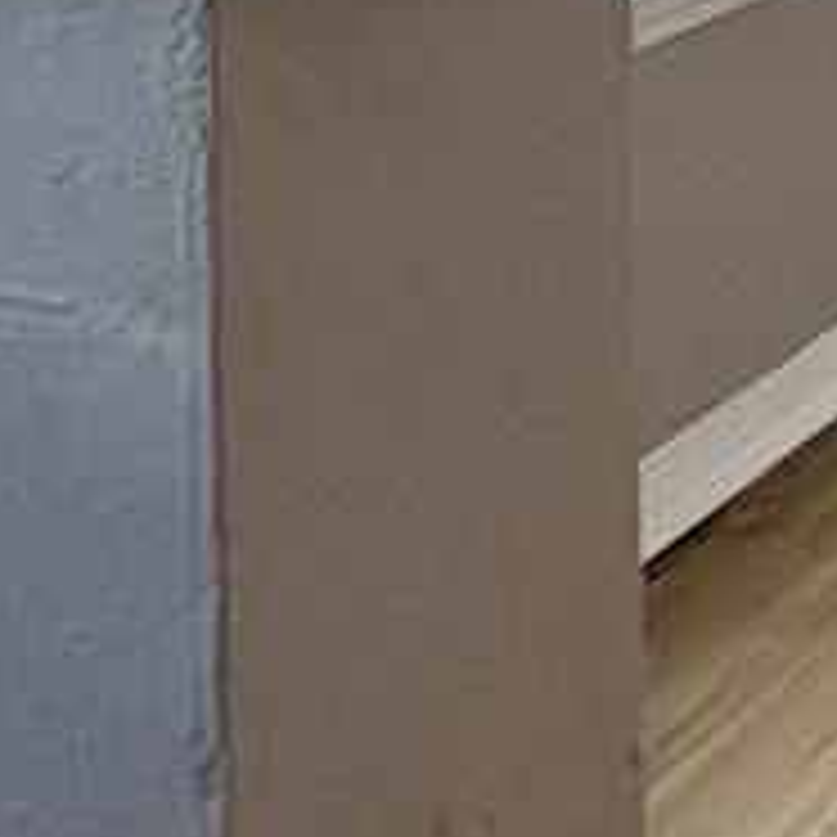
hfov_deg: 13.4
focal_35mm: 68
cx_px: 2223
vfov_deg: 22.4
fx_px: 1860
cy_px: -279
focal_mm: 2.22
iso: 160
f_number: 2.2
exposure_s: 1/120
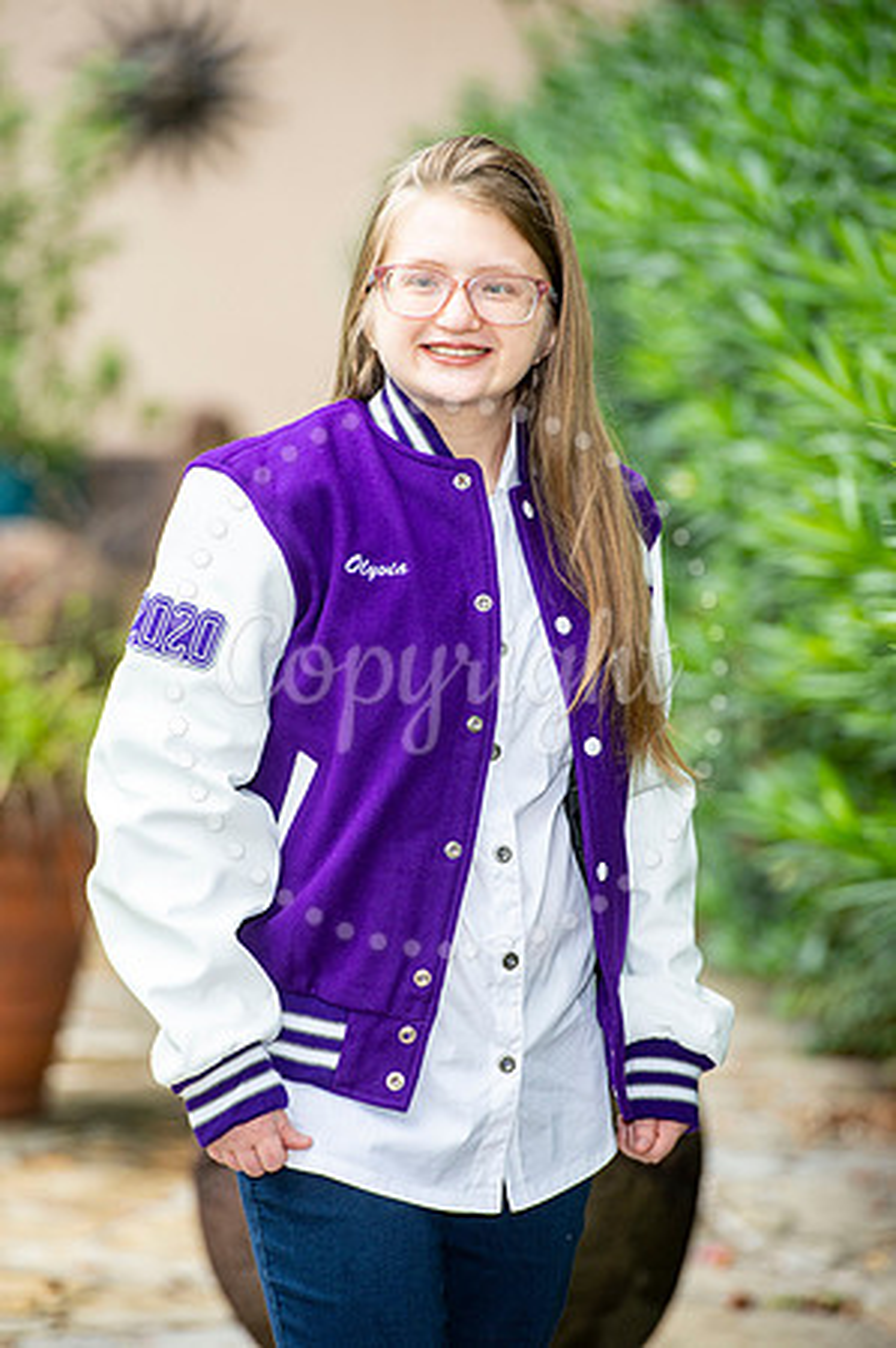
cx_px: 448
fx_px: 7483
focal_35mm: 200
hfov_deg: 6.9
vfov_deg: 10.3
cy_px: 674
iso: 320
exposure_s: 1/125
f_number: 6.3
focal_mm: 200
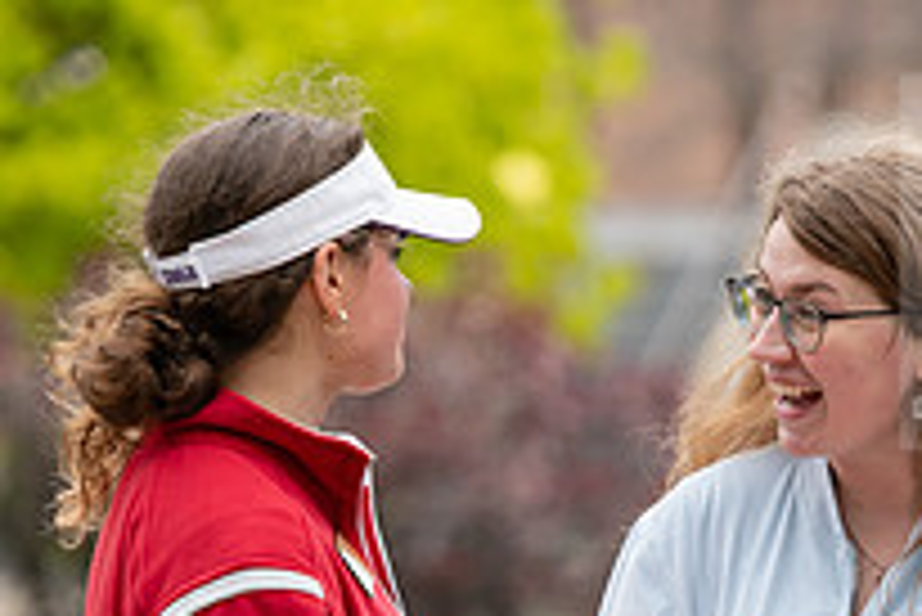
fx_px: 12712
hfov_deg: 4.2
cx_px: 765
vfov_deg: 2.8
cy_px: 618
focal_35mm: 496
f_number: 3.5
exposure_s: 1/400
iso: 160
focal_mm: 175
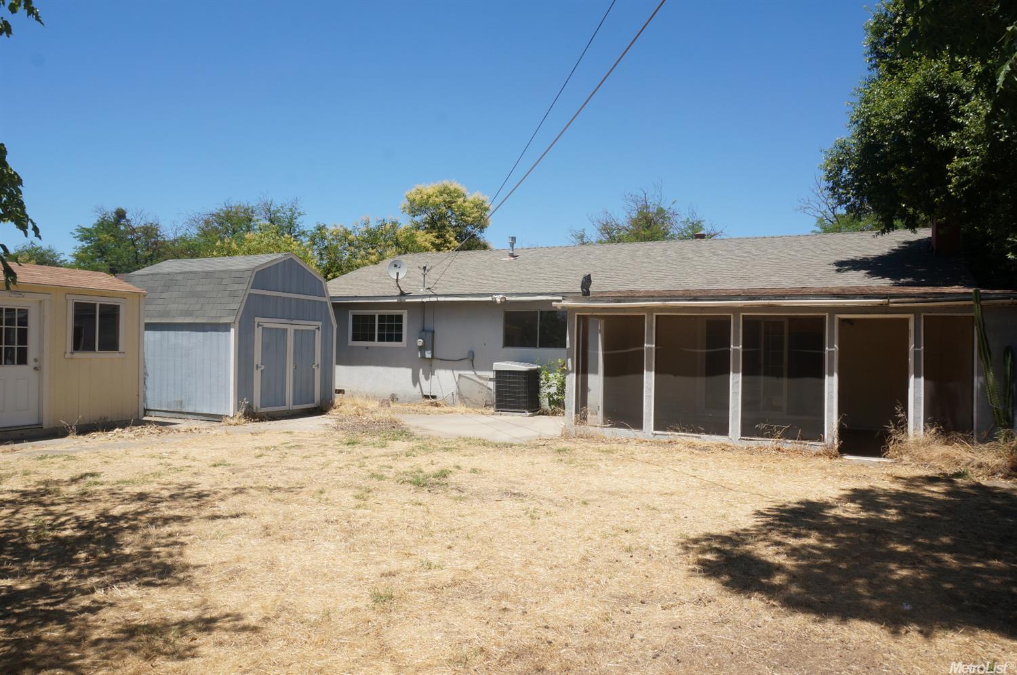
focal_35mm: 24
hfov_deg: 73.8
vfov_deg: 53.0
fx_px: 677
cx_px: 508
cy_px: 338
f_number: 14
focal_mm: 16
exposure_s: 1/80
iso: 100
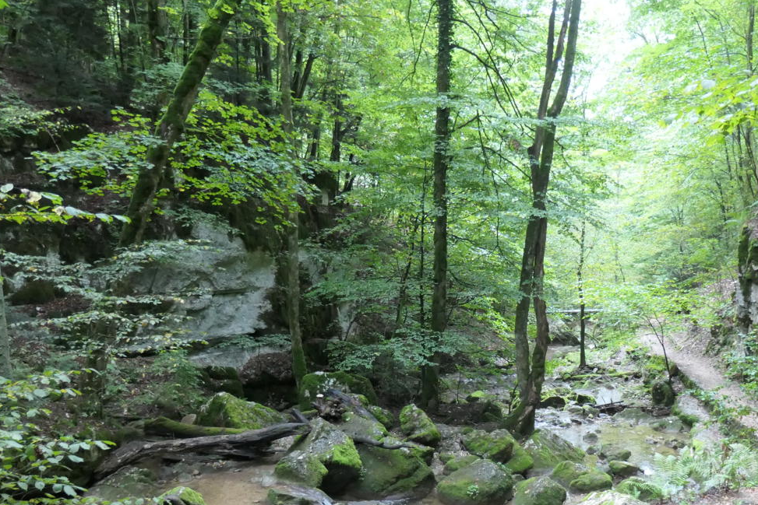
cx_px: 514
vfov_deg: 35.3
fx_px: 779
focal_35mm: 37
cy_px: 366
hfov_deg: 50.8
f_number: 3.3
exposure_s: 1/50
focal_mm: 8.8
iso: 1600
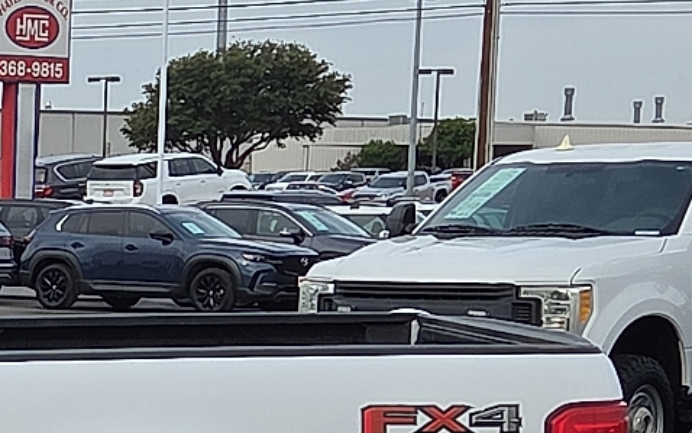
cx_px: -457
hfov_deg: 13.5
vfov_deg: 9.1
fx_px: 2679
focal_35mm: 142
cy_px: 550
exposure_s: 1/3333
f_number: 1.8
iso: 76
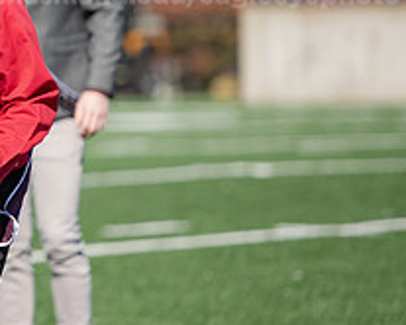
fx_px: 5689
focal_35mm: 473
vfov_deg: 3.3
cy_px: 36
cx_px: -139
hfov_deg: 4.1
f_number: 3.2
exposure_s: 1/2000
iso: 200
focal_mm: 180
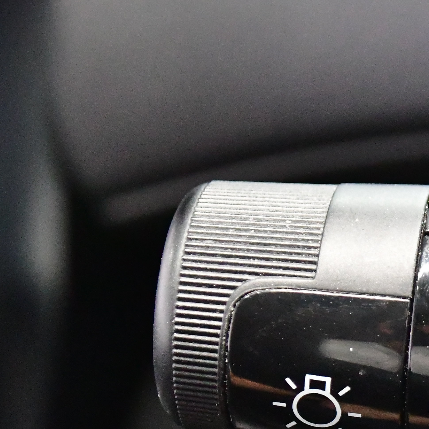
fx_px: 1798
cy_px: 349
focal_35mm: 128
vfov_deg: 13.5
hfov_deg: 13.2
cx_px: 553
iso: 9000
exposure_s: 1/60
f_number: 5
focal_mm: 35
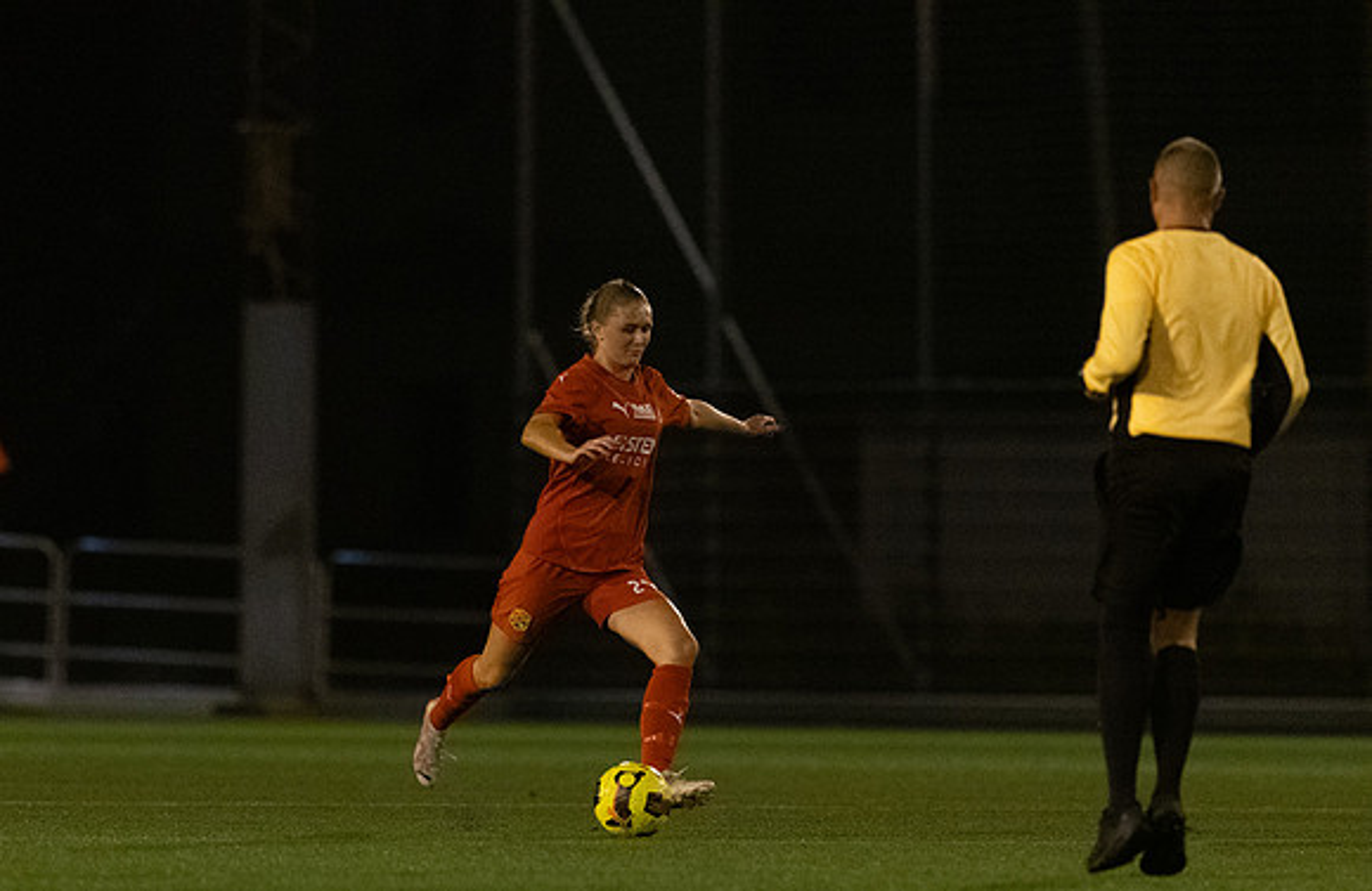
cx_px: 569
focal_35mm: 532
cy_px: 533
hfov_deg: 3.9
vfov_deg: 2.5
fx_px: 20105
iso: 8000
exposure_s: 1/640
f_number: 3.2
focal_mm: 300
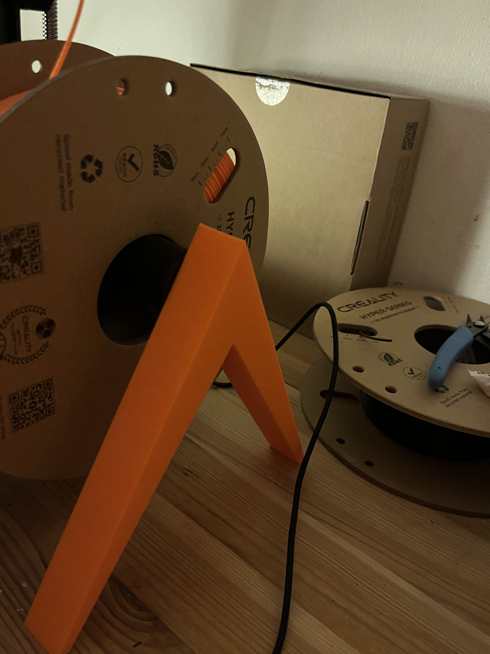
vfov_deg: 65.3
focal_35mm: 27
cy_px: 329
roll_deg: -7.9
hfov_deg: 51.3
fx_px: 510
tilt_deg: -28.0
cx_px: 253
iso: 800
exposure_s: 1/30
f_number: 1.6
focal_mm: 5.1
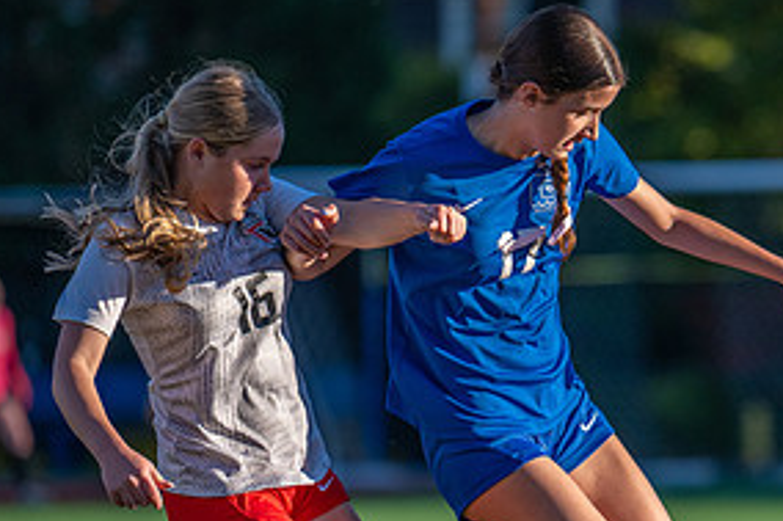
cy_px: 345
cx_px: 686
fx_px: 11020
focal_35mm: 507
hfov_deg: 4.1
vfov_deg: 2.7
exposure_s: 1/2500
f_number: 2.8
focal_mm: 200
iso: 360
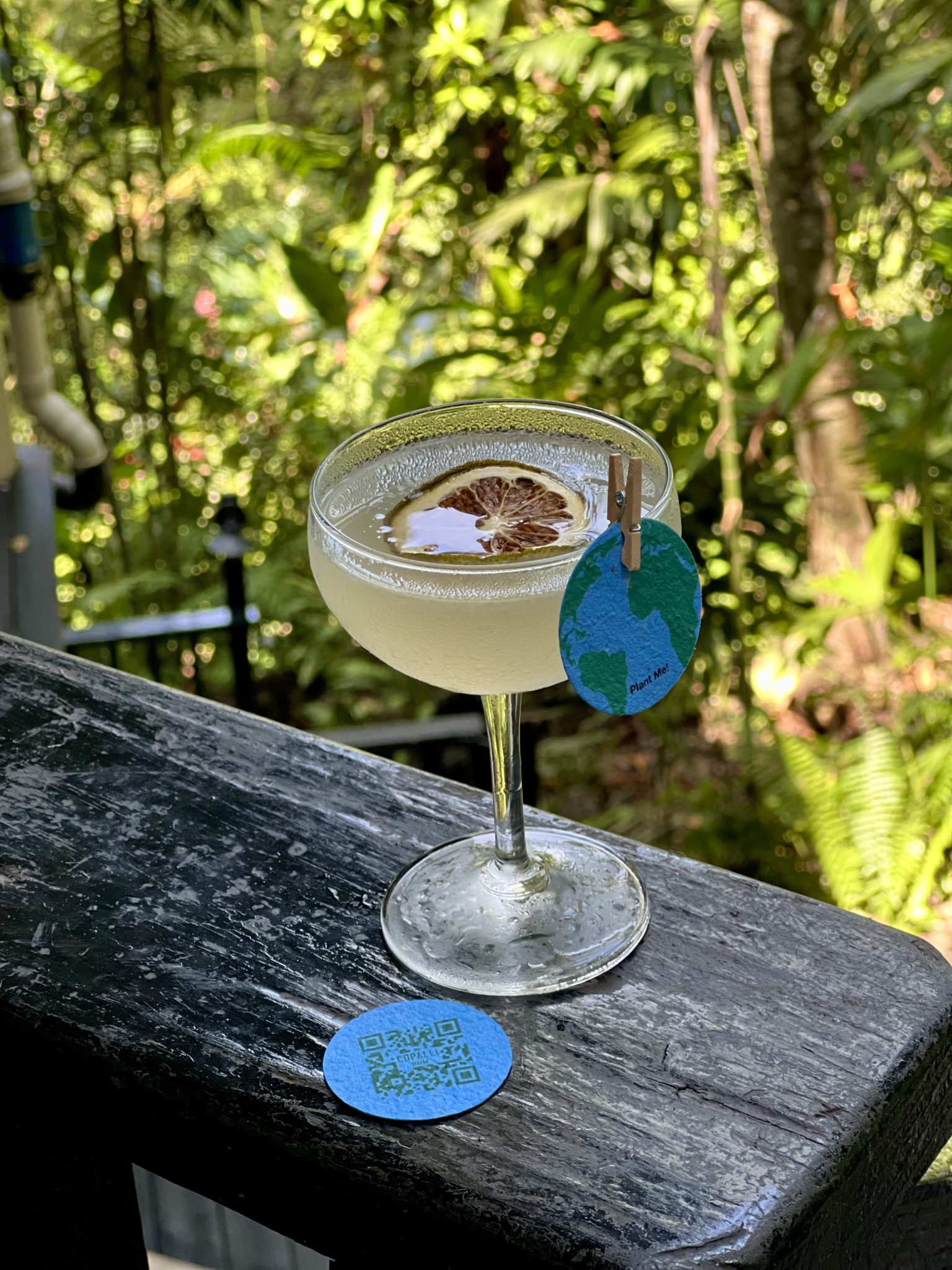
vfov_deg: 25.3
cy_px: 635
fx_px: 2824
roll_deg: +4.0
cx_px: 476
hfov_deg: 19.1
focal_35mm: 77
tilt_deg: -30.0
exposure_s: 1/121
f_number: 2.8
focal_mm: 9
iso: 200
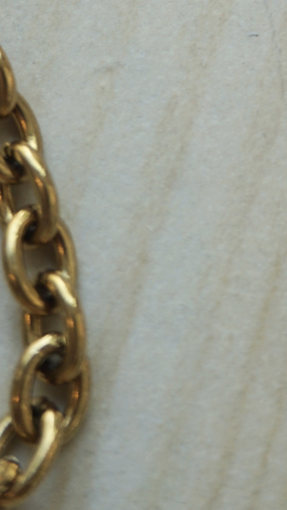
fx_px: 2096
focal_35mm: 155
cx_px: 346
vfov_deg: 13.0
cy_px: -305
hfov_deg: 7.8
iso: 100
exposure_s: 1/60
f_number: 5
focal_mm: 27
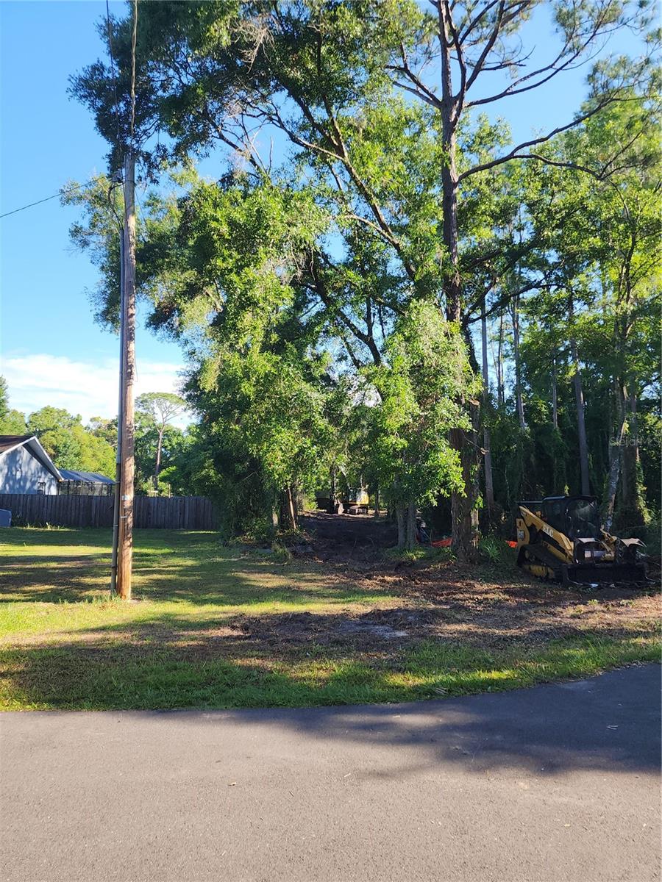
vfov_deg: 73.9
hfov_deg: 58.9
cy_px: 441
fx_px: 586
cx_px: 331
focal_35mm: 23
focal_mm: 6.4
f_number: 1.8
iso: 12
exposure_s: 1/252
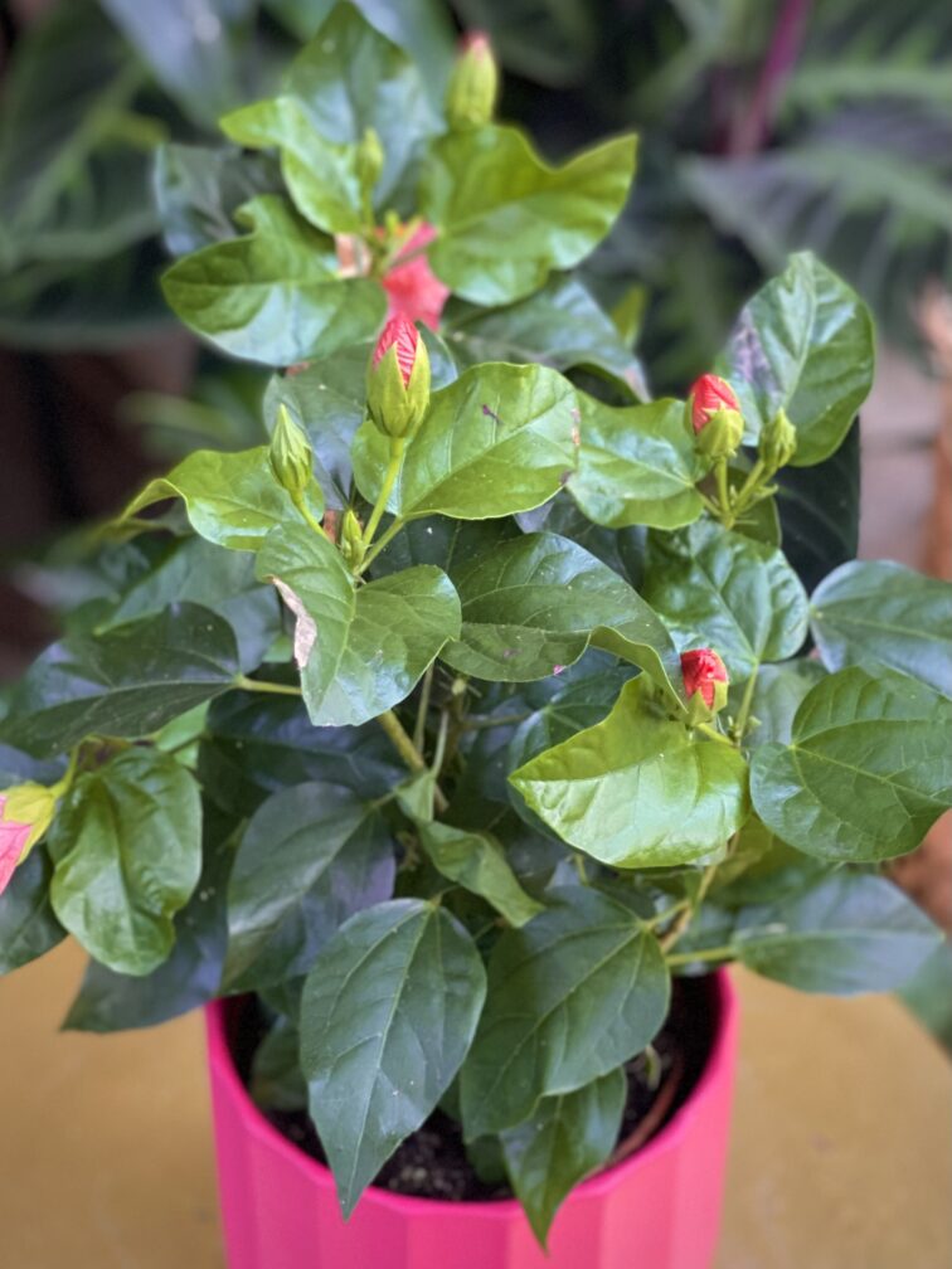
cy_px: 634
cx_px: 476
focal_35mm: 52
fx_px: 1907
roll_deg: +0.0
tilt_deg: -41.6
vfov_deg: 36.8
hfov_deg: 28.0
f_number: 2
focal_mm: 6
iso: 250
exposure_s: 1/69
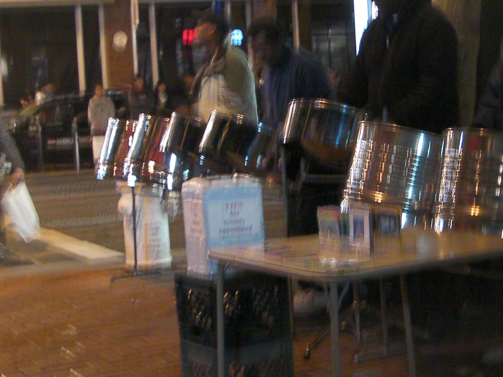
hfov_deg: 23.7
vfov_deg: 18.0
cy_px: 158
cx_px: 331
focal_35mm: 82
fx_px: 1191
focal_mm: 6.8
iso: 203
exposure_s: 1/2
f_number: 3.5
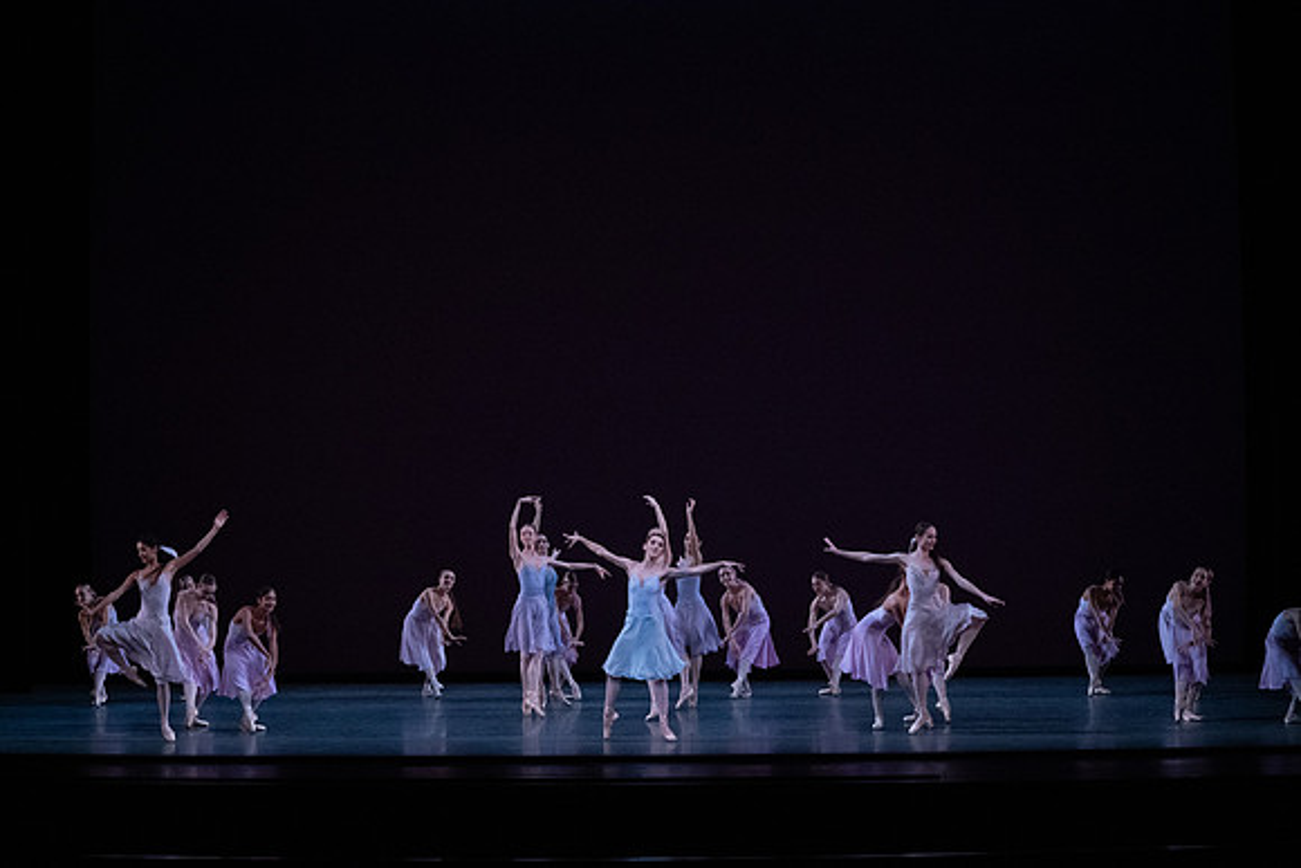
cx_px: 650
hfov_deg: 28.8
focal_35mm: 70
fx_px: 2530
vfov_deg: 19.5
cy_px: 434
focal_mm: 70
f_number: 13
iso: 12800
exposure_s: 1/400
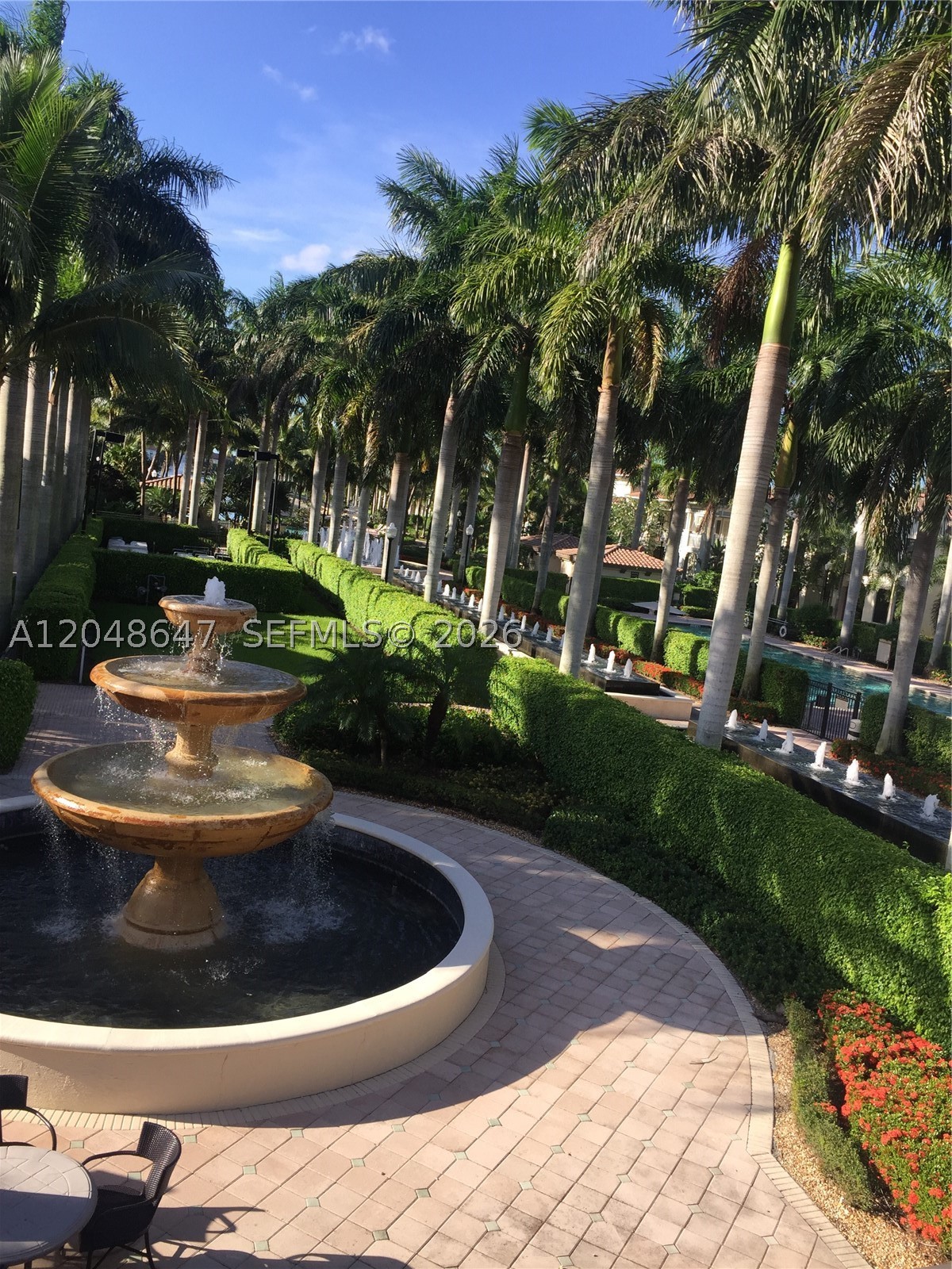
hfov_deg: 48.2
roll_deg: -7.2
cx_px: 476
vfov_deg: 61.7
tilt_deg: -5.9
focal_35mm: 29
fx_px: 1063
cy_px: 634
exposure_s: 1/842
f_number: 2.2
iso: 32
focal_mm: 4.15
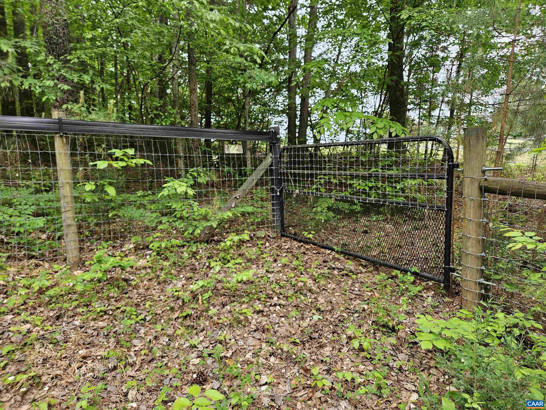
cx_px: 273
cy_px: 205
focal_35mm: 23
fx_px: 363
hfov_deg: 73.9
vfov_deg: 58.9
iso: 32
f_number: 1.8
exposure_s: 1/120
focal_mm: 5.4
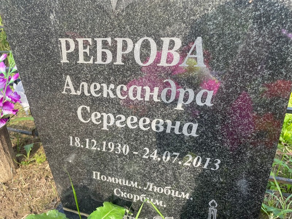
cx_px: 146
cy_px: 110
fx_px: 219
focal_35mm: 26
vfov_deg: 53.1
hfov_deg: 67.3
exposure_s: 1/593
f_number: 1.6
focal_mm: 4.2
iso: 32
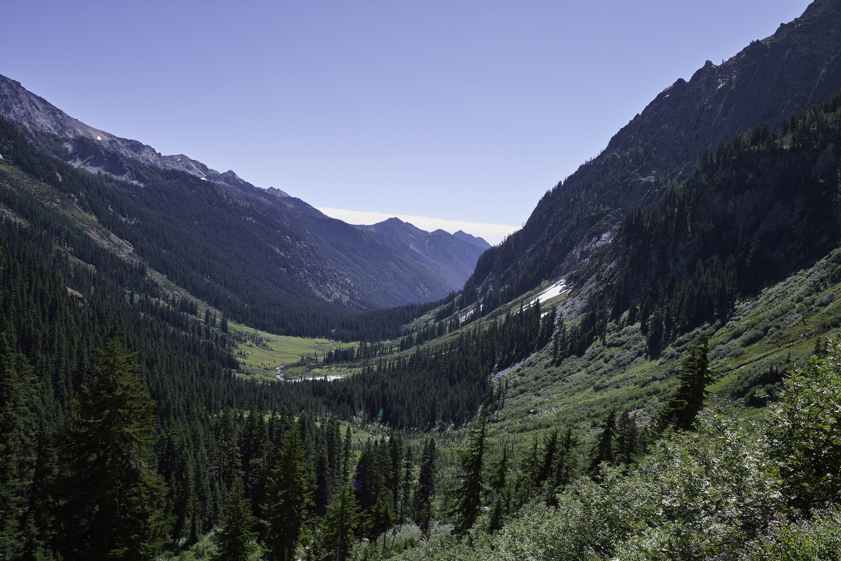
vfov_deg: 46.4
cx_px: 420
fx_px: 654
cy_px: 280
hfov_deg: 65.5
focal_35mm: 28
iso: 100
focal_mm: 16.6
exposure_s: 1/160
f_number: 7.1
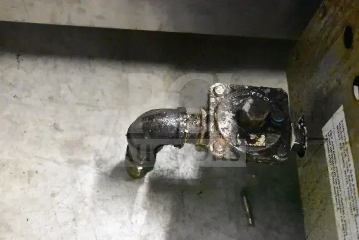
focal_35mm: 82
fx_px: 823
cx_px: 180
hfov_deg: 24.6
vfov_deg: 16.6
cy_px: 120
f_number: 5.6
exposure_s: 1/100
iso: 25600
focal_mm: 55
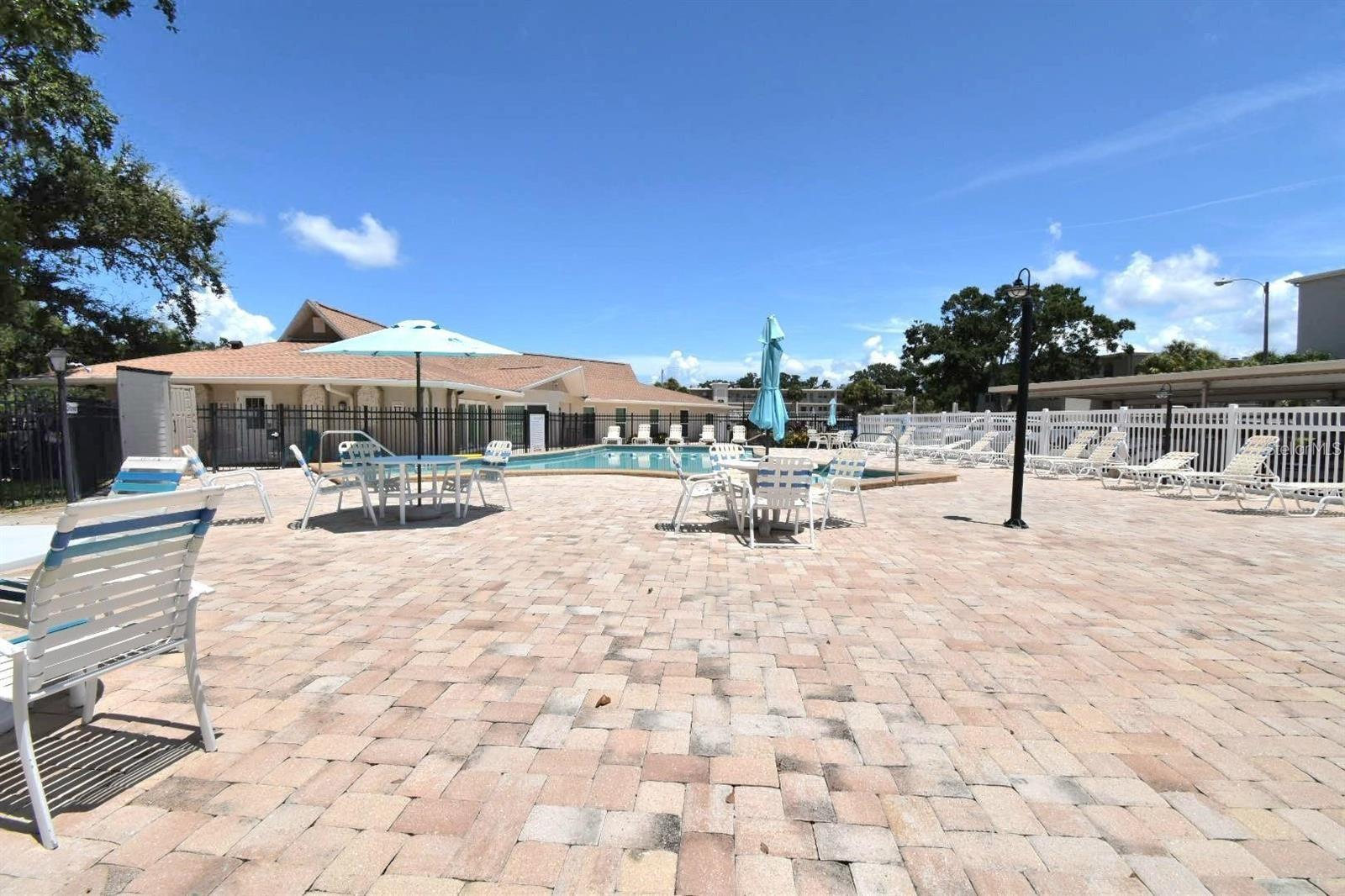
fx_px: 560
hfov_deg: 100.4
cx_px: 672
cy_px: 448
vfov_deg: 77.3
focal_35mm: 15
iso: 200
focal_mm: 10
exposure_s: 1/667
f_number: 13
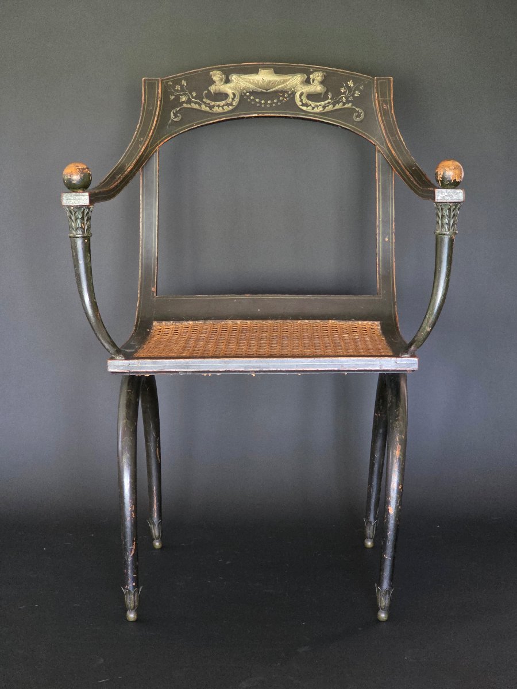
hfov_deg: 21.3
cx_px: 258
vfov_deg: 28.2
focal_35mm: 69
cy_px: 344
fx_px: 1374
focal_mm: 7.9
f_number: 2.4
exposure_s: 1/33.3
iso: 1600
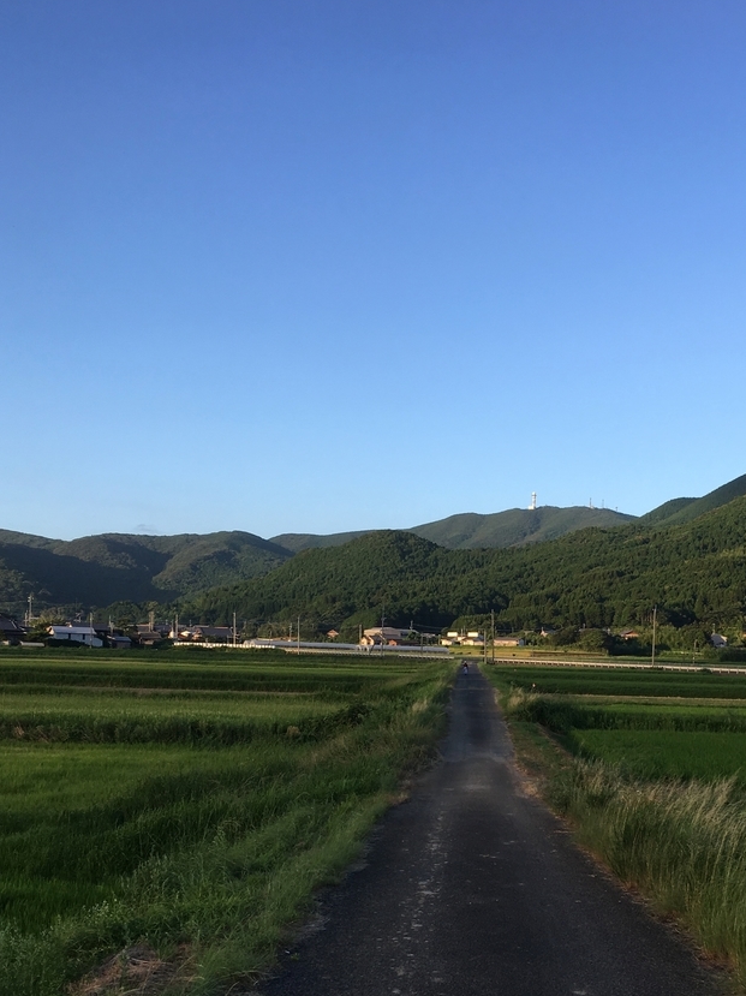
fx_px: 1208
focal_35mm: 42
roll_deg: -1.3
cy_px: 684
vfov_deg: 44.0
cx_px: 485
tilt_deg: -1.3
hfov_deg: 34.1
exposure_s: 1/434
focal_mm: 4.15
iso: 25
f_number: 2.2
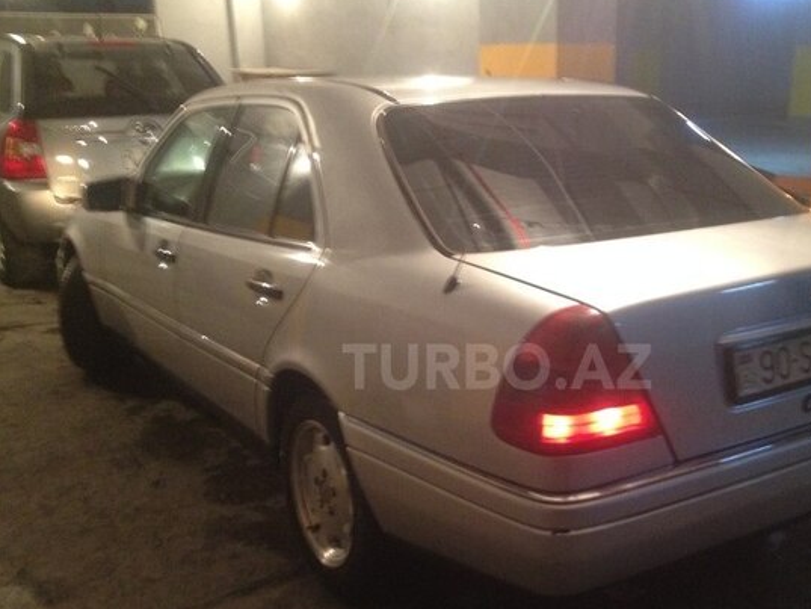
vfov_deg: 33.5
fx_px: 1008
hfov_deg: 43.6
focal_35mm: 43
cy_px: 366
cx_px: 497
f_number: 2.4
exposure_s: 1/15
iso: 320
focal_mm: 4.28
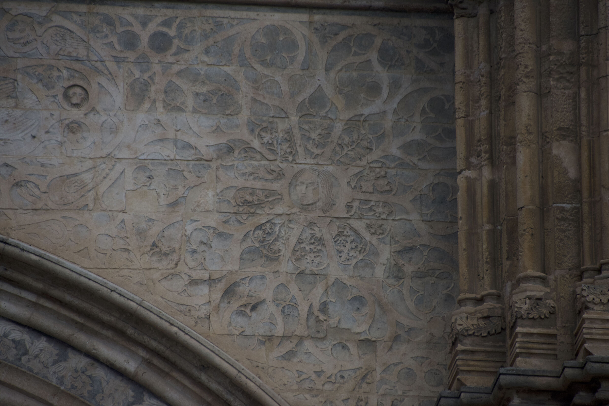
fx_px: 5075
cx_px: 304
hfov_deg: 6.9
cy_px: 203
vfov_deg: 4.6
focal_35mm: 300
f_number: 6.3
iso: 800
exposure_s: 1/320
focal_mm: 200
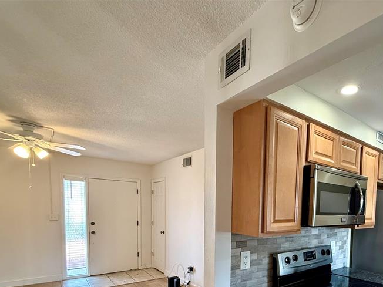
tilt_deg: -3.0
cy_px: 225
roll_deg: -1.7
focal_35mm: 22
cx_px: 268
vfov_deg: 57.1
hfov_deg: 73.1
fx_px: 243
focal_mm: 2.22
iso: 200
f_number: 2.2
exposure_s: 1/60
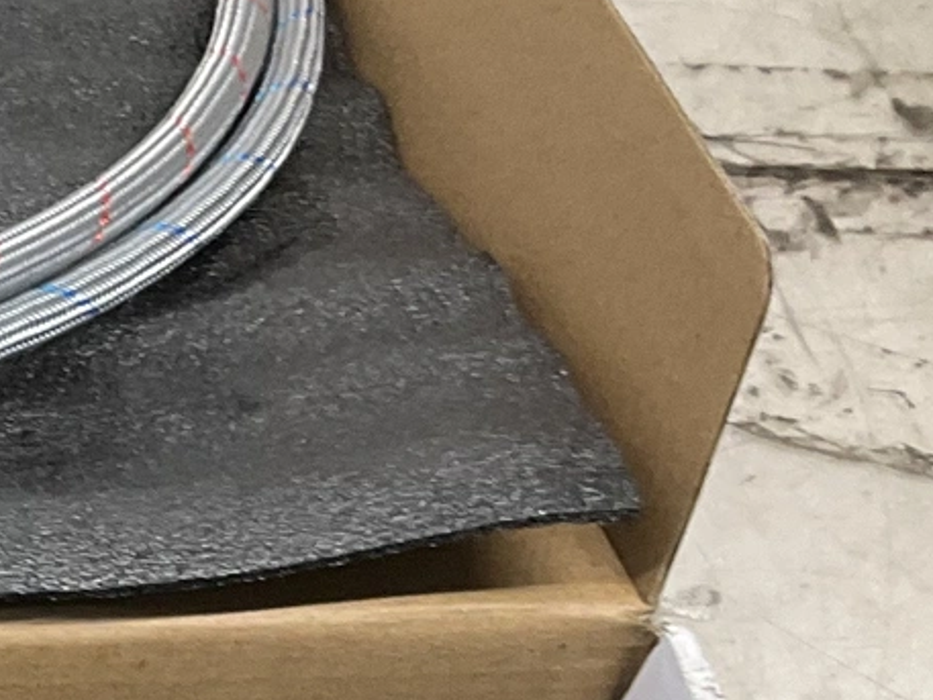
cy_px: 982
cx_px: -806
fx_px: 3424
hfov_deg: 13.7
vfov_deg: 11.3
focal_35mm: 127
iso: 40
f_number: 1.8
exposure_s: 1/60
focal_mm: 3
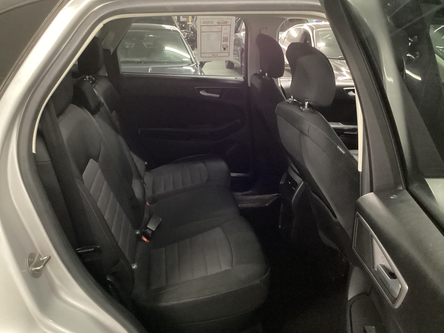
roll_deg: +0.1
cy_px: 166
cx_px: 222
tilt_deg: -22.1
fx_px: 398
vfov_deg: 45.4
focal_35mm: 31
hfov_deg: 58.4
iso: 800
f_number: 2.4
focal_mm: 3.3
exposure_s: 1/17
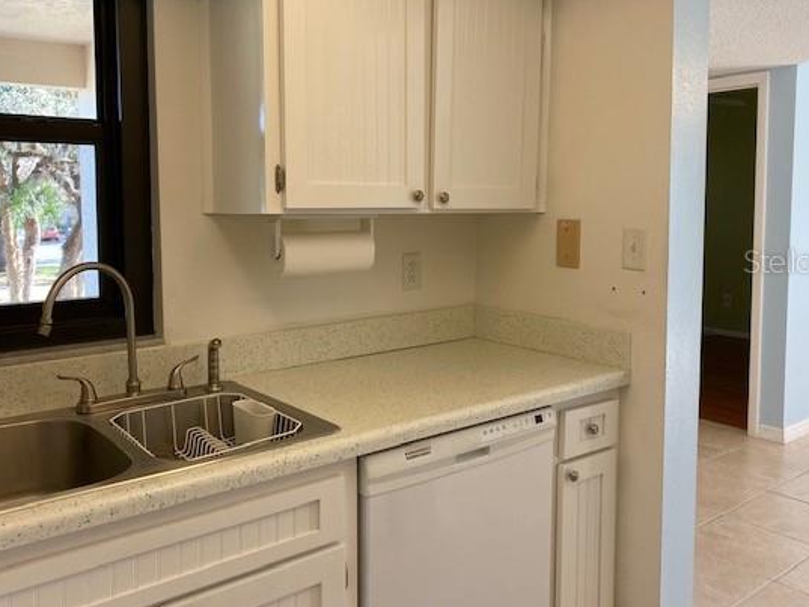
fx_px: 725
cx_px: 404
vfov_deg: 45.3
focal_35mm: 31
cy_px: 261
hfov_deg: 58.3
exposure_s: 1/120
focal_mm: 4.25
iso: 80
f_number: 1.8
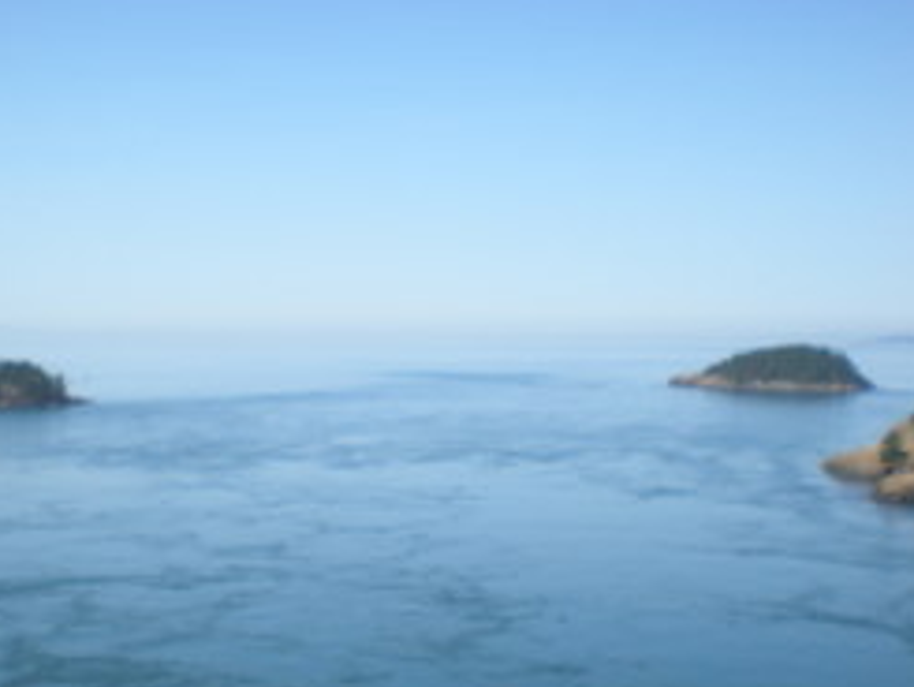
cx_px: 369
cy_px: 526
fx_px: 1638
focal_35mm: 62
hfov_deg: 31.1
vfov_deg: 23.4
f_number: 4.6
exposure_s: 1/337
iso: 64
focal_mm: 6.3
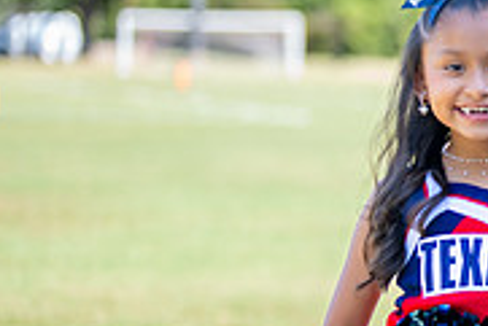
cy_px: 224
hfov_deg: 11.1
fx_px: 2415
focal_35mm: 178
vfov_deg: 7.7
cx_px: 739
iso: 100
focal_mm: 50
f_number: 1.2
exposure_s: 1/1250
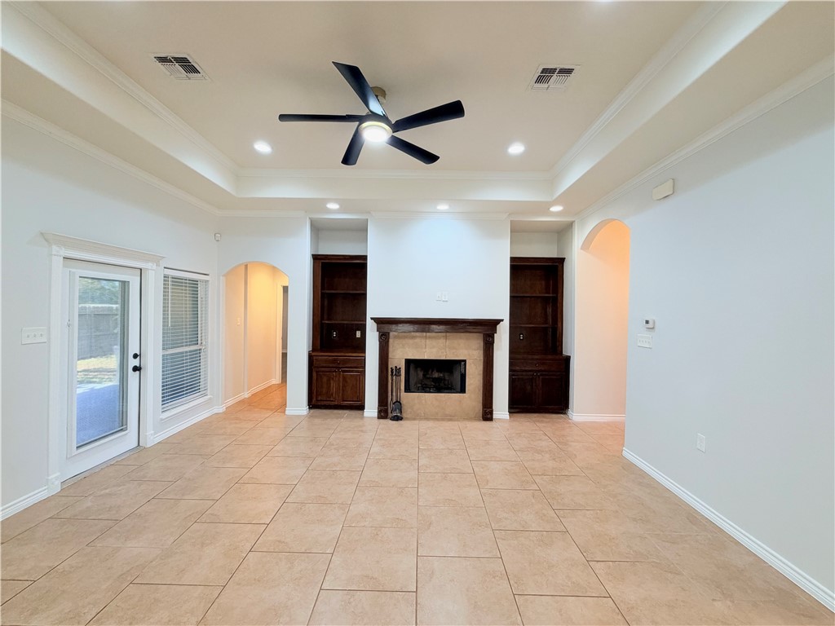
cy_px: 313
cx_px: 418
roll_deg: -1.4
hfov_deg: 102.1
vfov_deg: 85.7
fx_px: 338
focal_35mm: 14
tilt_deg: -0.1
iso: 200
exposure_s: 1/60
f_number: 2.2
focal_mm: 2.22
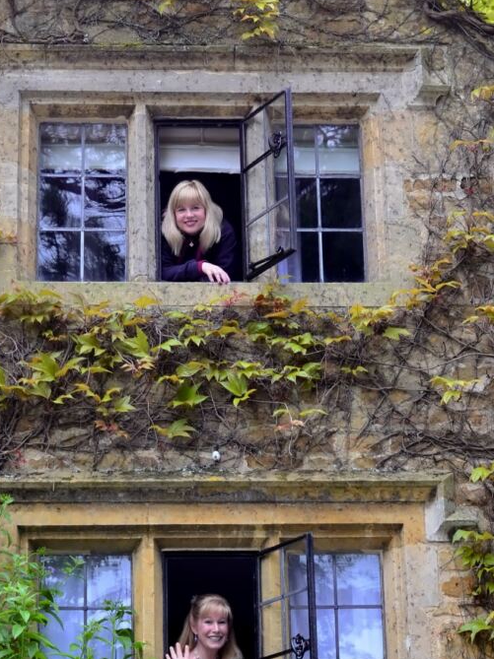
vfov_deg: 18.9
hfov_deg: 14.2
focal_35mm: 104
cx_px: 210
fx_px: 1981
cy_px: 424
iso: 200
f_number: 5.6
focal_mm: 50
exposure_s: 1/125
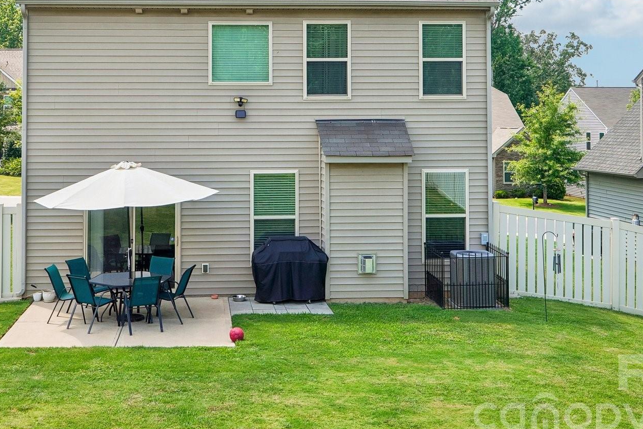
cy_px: 105
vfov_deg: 27.1
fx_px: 875
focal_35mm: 49
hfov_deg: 40.2
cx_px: 257
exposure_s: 1/60
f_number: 8
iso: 100
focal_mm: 20
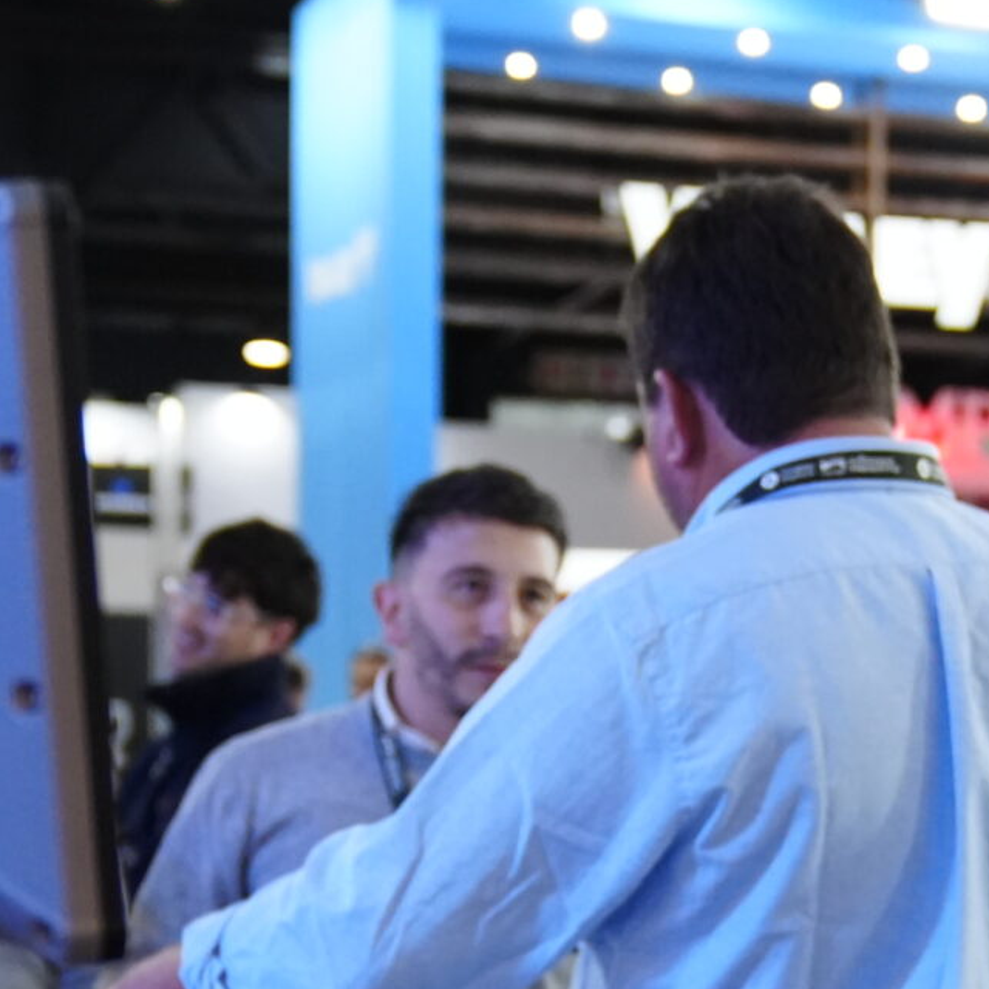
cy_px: 1013
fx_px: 3297
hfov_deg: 16.9
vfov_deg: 16.7
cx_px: 839
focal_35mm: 102
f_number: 2.8
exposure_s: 1/250
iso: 3200
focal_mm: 30
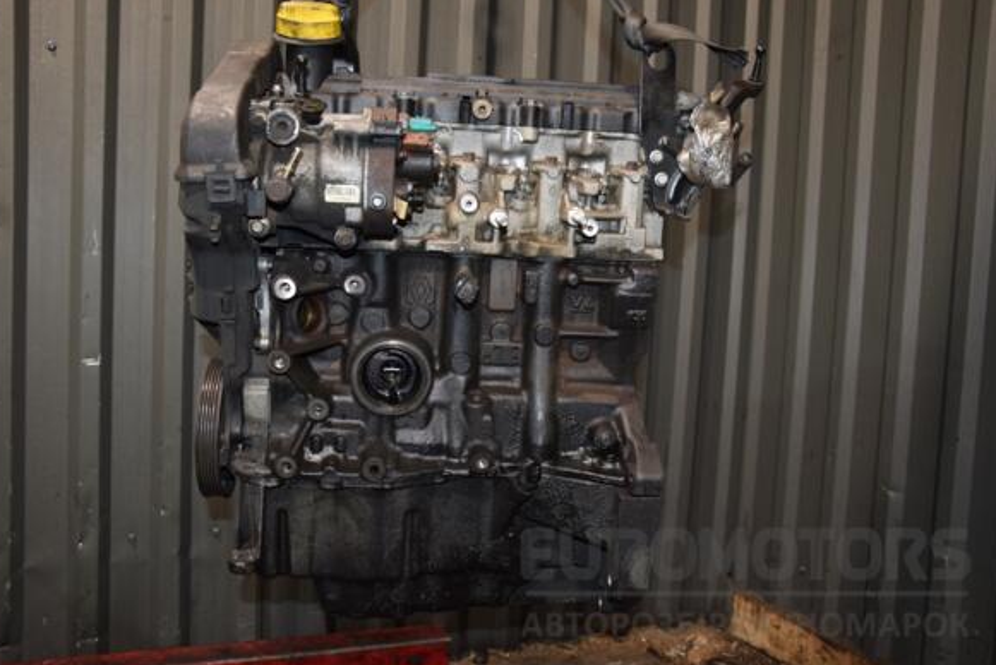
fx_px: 900
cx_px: 489
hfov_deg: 57.9
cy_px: 326
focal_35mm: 33
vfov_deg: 40.6
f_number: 5
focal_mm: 21
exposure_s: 1/60
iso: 800
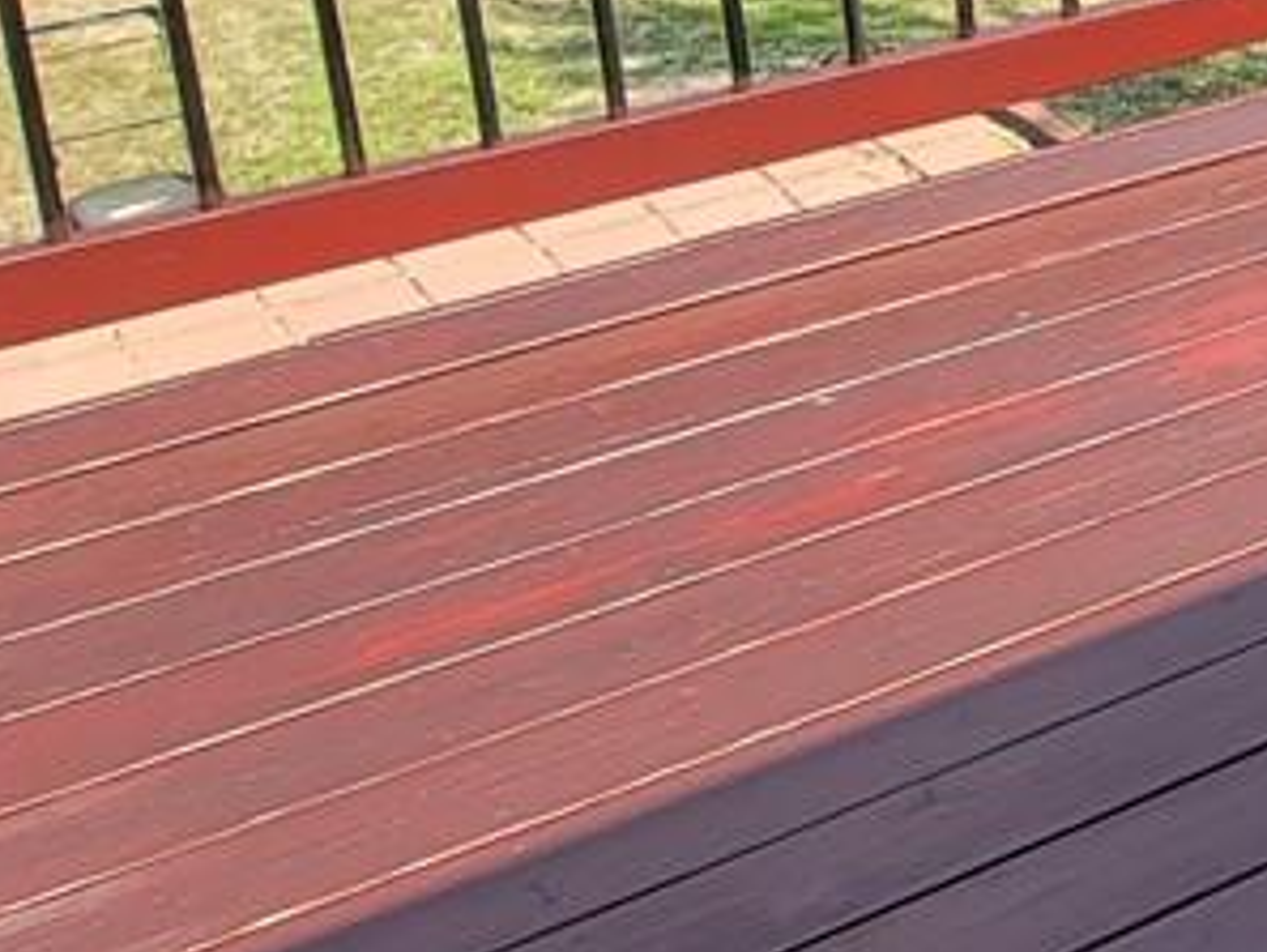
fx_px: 2563
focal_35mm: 70
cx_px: 2406
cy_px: -269
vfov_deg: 19.5
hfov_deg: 19.2
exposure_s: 1/686
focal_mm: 2.2
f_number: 2.2
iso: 50
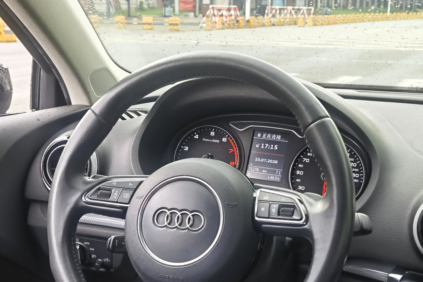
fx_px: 658
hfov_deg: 35.6
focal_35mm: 56
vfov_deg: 24.0
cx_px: 185
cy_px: 205
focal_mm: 6.67
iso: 50
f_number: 1.9
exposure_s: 1/156
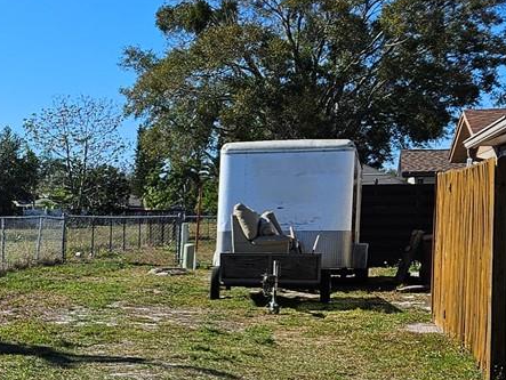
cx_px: -158
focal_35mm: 83
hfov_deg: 21.3
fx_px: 1214
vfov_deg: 17.5
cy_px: 341
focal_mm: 5.4
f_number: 1.8
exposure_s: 1/2614
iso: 25
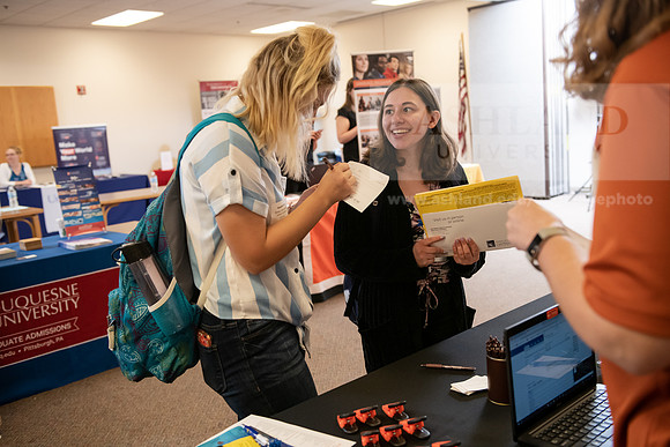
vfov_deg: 36.9
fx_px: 670
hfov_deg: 53.1
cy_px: 224
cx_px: 335
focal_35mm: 36
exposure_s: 1/200
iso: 1600
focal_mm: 36
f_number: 3.5
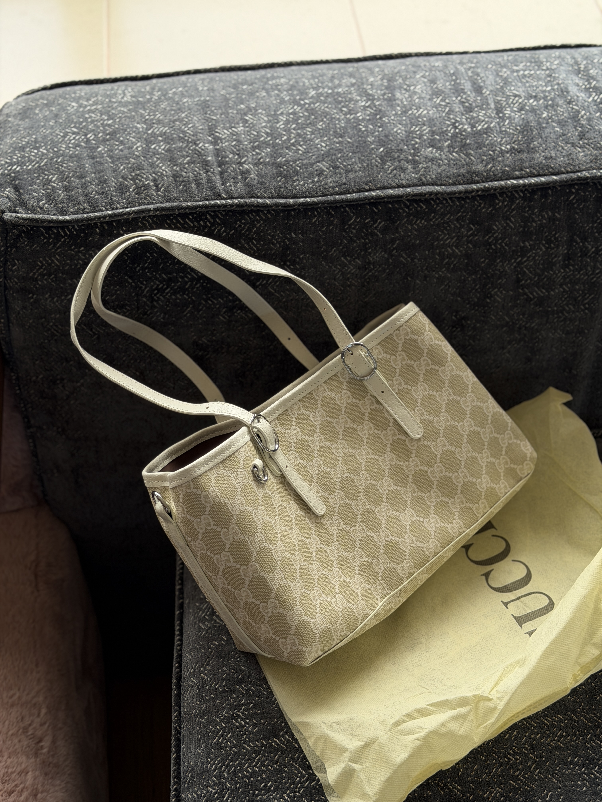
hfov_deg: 30.3
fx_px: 1113
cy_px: 401
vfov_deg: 39.7
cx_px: 301
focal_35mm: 48
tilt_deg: -47.2
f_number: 1.78
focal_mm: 6.76
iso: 64
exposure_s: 1/133
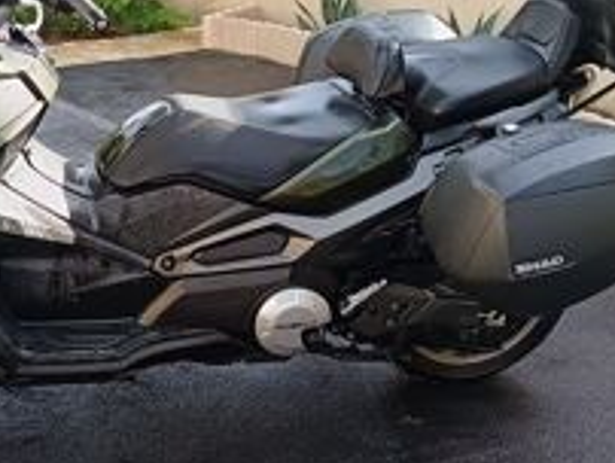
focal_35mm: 57
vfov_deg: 25.7
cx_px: 143
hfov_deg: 33.0
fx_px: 1014
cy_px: 201
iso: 181
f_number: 1.75
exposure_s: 1/100
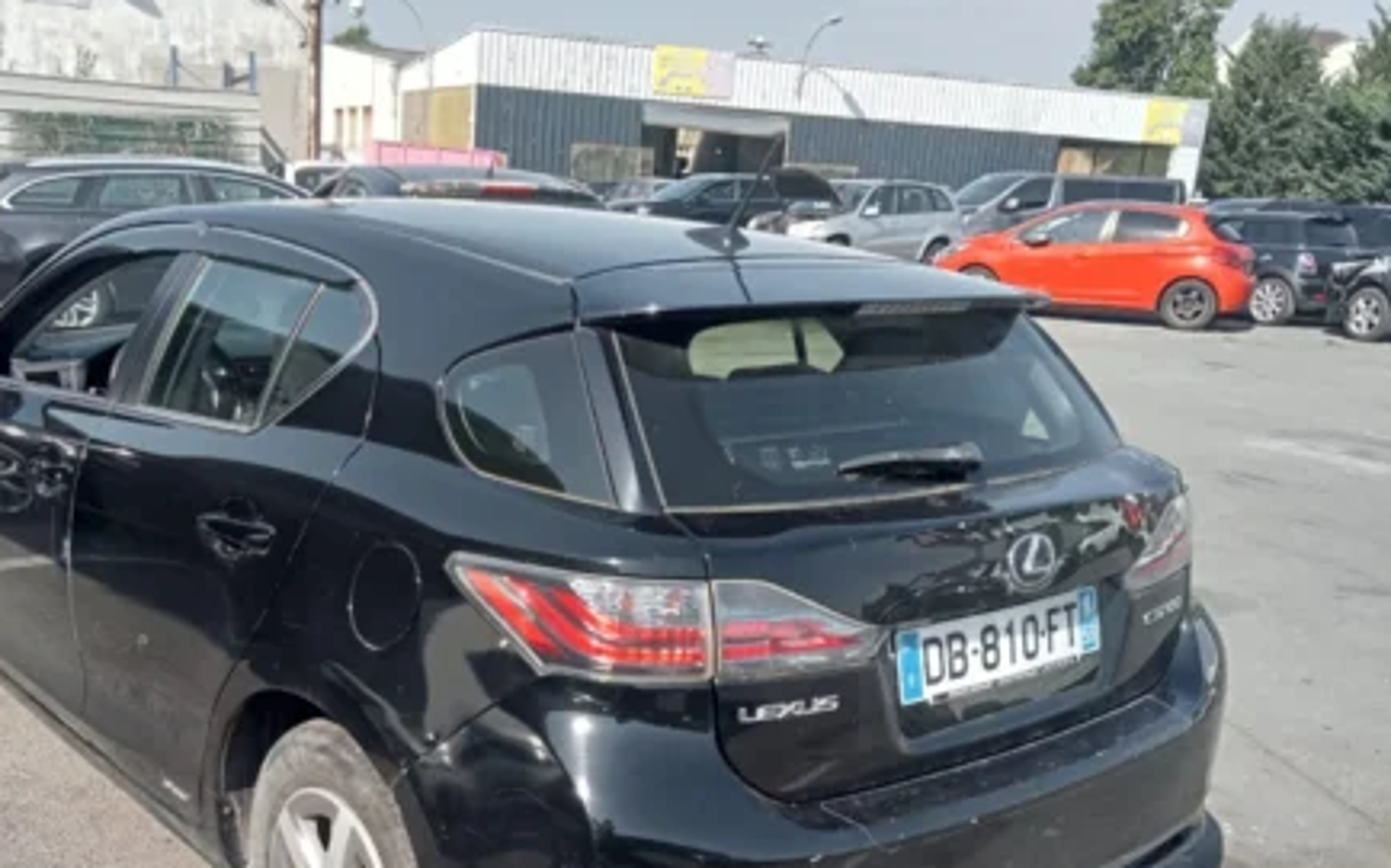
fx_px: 1554
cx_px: 577
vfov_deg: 31.0
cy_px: 586
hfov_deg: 48.0
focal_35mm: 41
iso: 100
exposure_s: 1/622
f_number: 2.2
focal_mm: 3.46
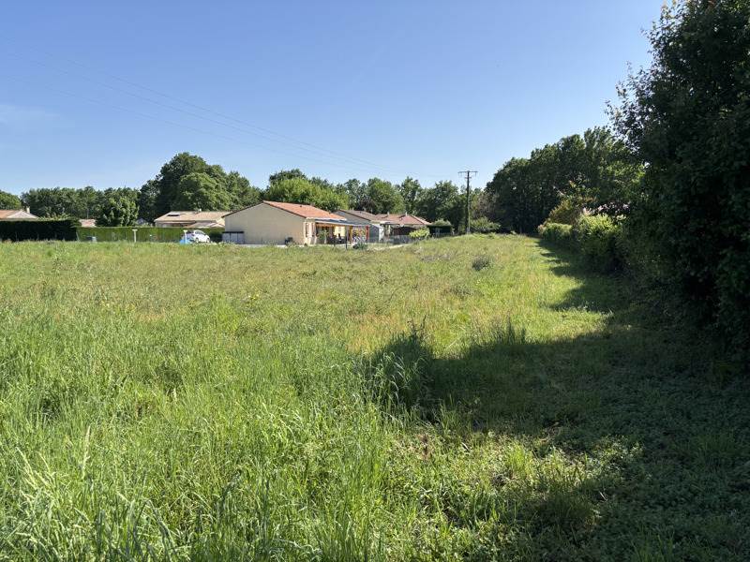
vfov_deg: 53.1
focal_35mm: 26
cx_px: 375
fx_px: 563
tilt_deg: -4.7
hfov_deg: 67.3
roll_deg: -1.0
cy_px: 281
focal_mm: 5.96
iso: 50
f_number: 1.6
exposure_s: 1/2639
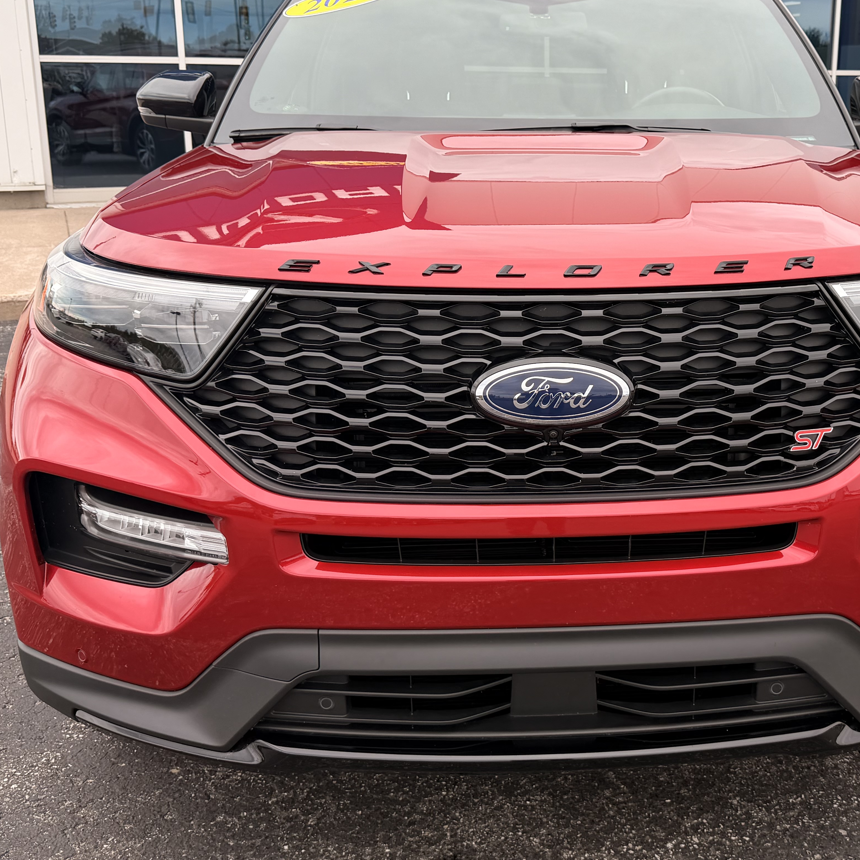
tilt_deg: -13.2
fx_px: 1096
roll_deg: +0.0
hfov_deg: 42.0
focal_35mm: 39
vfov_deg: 42.7
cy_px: 359
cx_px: 608
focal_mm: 6.76
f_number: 1.78
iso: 80
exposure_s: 1/708
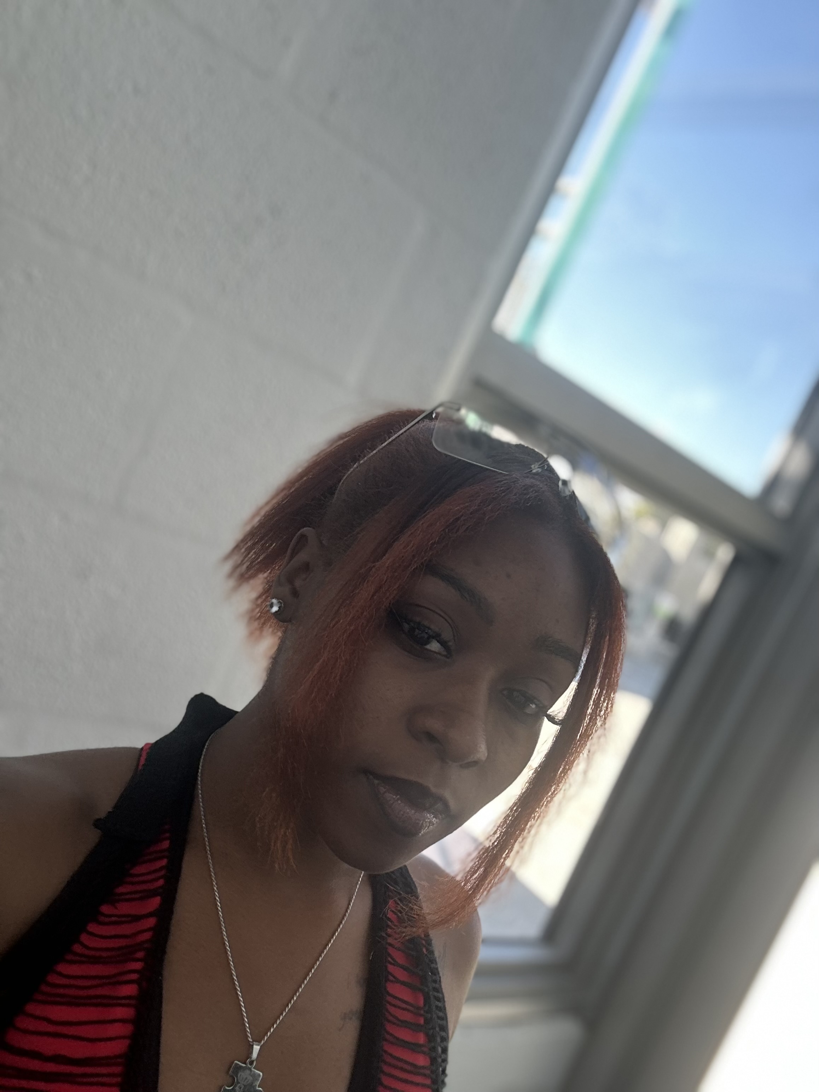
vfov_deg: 60.0
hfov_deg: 46.8
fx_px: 946
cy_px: 546
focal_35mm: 30
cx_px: 410
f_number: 1.9
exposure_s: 1/122
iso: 40
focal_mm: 2.69
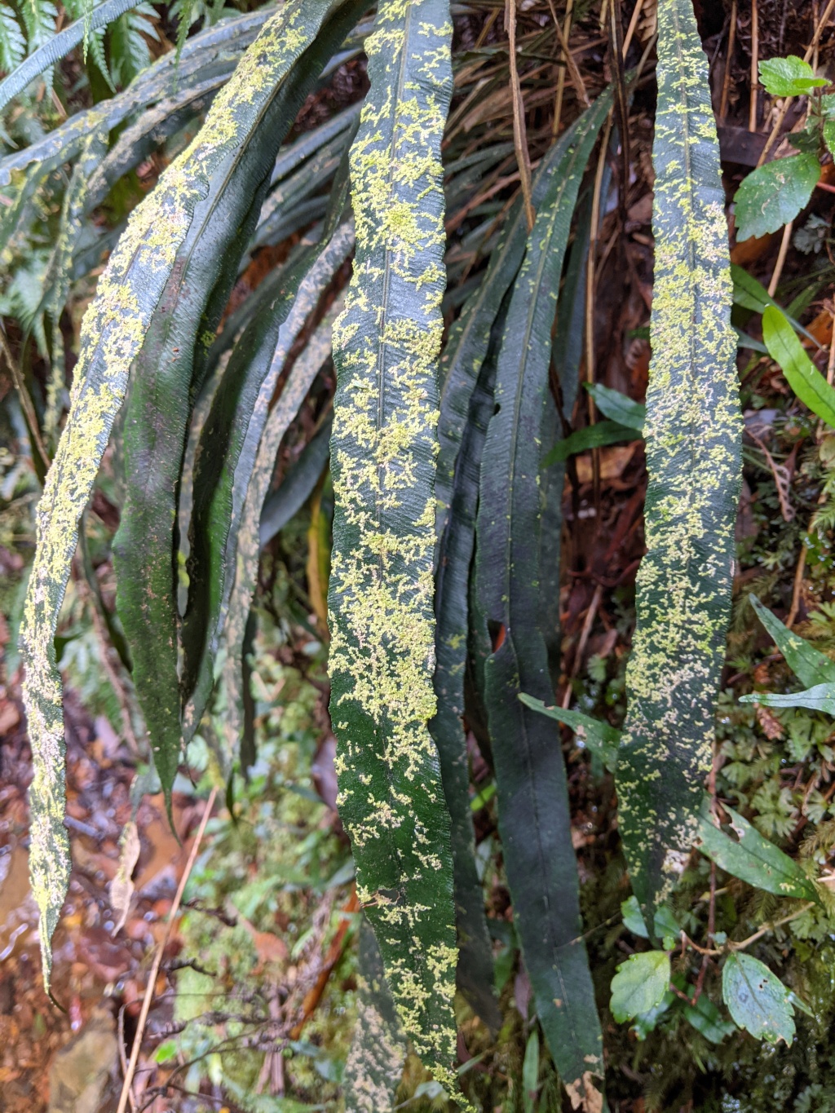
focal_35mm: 27
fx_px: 868
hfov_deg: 51.4
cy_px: 556
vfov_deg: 65.3
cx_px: 418
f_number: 1.8
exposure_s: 1/24
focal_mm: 4.44
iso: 89
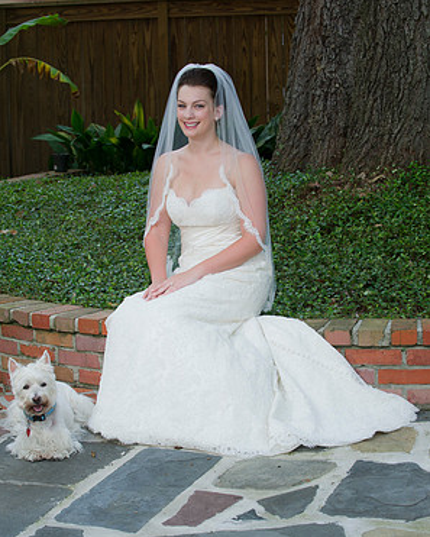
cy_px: 313
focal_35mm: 91
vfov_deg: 21.0
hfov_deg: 16.9
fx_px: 1447
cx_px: 215
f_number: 5
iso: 400
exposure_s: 1/60
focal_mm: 80
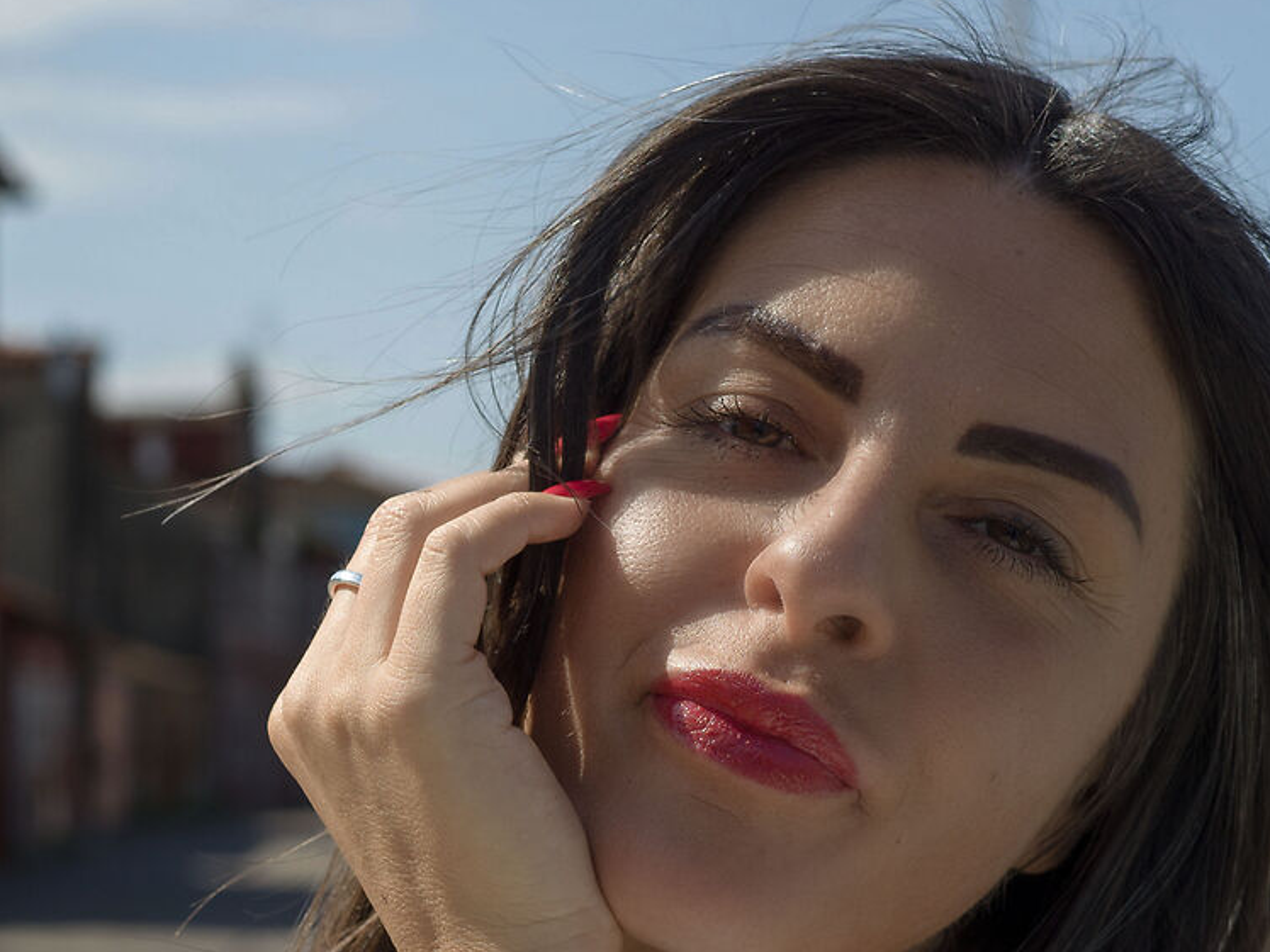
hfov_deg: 14.2
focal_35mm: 138
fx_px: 5063
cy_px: 1039
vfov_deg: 10.6
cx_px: 216
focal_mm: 55
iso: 100
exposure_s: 1/640
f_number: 6.8
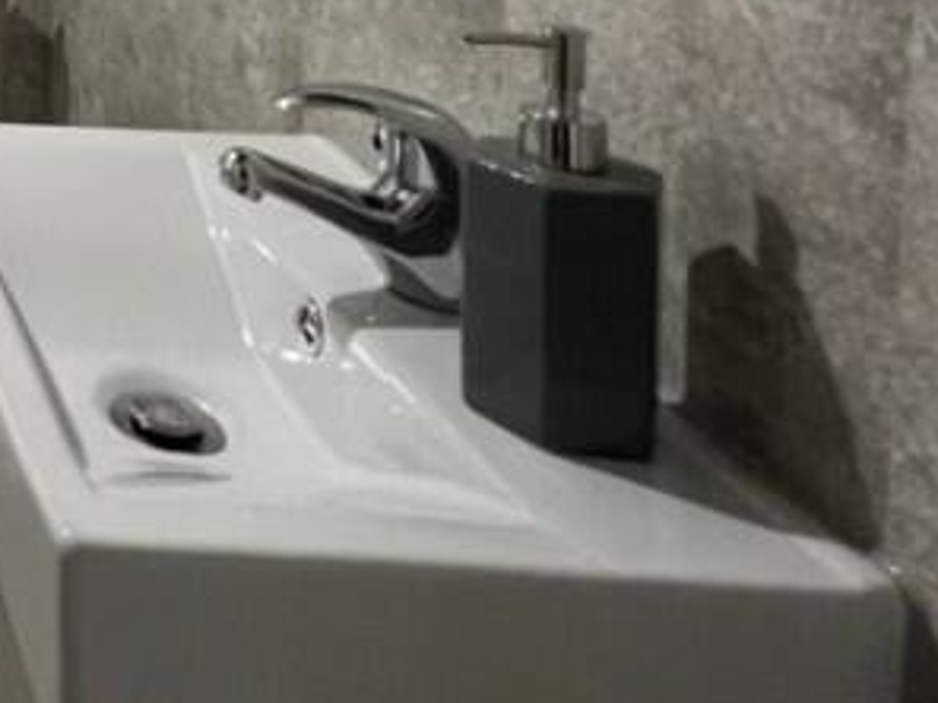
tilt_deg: -3.2
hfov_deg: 28.9
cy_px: -291
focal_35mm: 45
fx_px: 1219
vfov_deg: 25.8
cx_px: -428
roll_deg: -0.1
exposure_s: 1/50
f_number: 1.8
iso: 200
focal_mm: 1.57
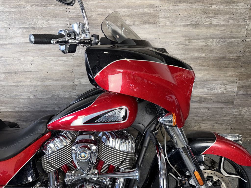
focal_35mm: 24
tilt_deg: -16.0
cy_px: 94
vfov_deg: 56.8
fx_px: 174
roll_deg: +1.5
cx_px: 126
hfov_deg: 71.6
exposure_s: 1/31
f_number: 1.78
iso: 50
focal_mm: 6.76
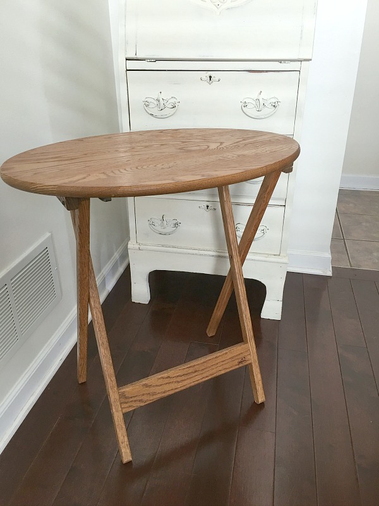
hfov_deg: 48.2
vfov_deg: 61.7
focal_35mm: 29
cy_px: 253
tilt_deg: -26.0
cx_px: 190
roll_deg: +1.2
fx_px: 423
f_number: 2.2
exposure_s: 1/15
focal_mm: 4.15
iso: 32
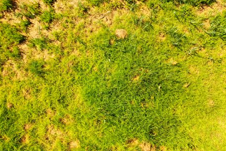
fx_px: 201
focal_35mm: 32
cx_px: 118
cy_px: 80
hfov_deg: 58.7
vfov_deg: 41.0
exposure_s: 1/40
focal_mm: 10.26
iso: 200
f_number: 3.5
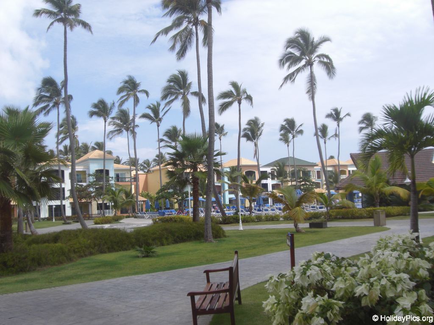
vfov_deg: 37.7
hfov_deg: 49.0
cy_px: 162
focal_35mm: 38
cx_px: 217
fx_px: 476
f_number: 8
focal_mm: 6.2
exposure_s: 1/160
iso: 64
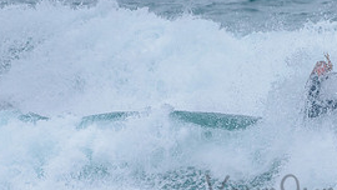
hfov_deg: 1.6
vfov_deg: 0.9
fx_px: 12316
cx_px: 336
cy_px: 129
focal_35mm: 1378
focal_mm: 500
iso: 1250
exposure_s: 1/2000
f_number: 5.6
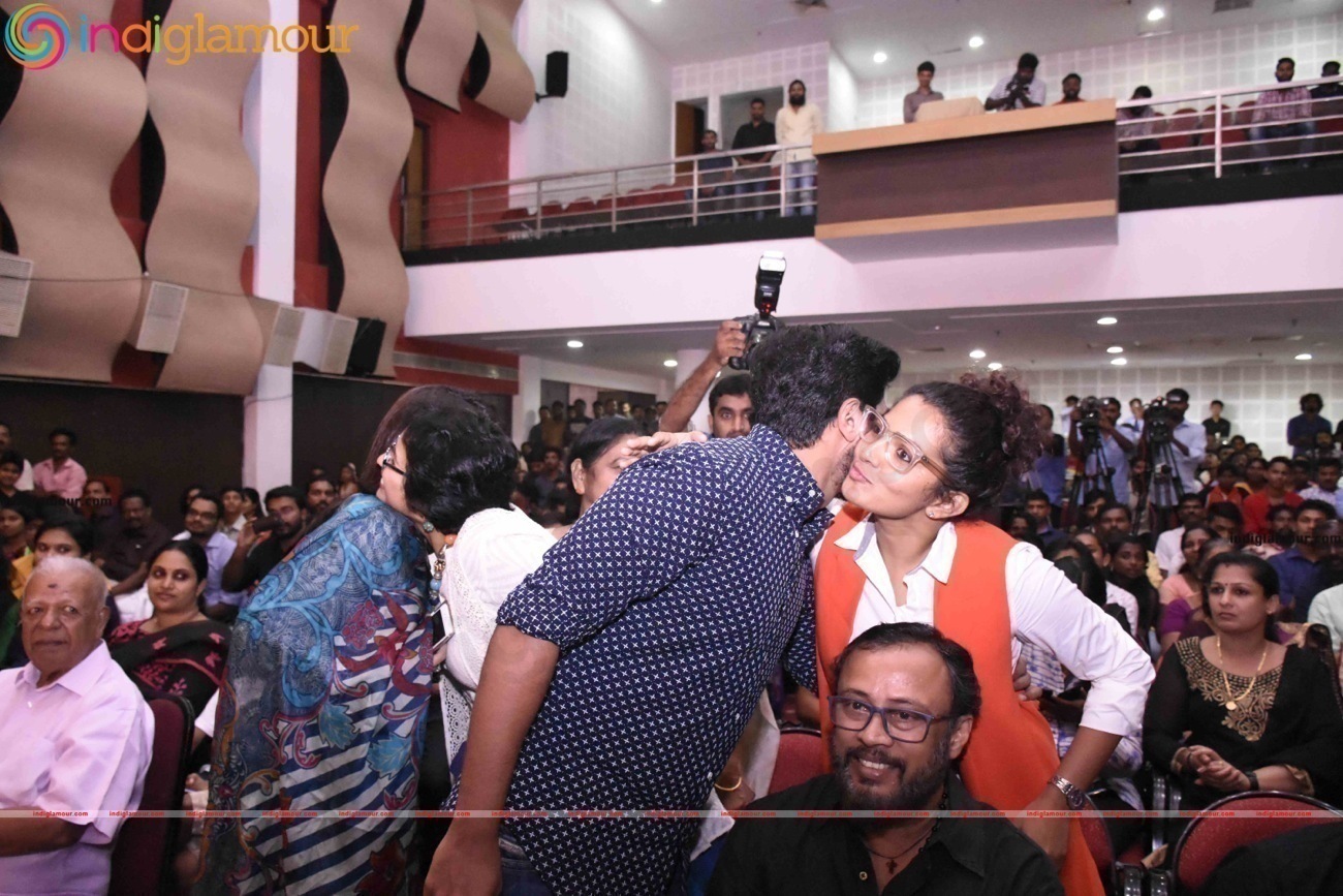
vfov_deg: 47.9
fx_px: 1007
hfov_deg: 67.4
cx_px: 672
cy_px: 448
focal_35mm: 27
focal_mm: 18
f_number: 3.5
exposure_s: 1/100
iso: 8000
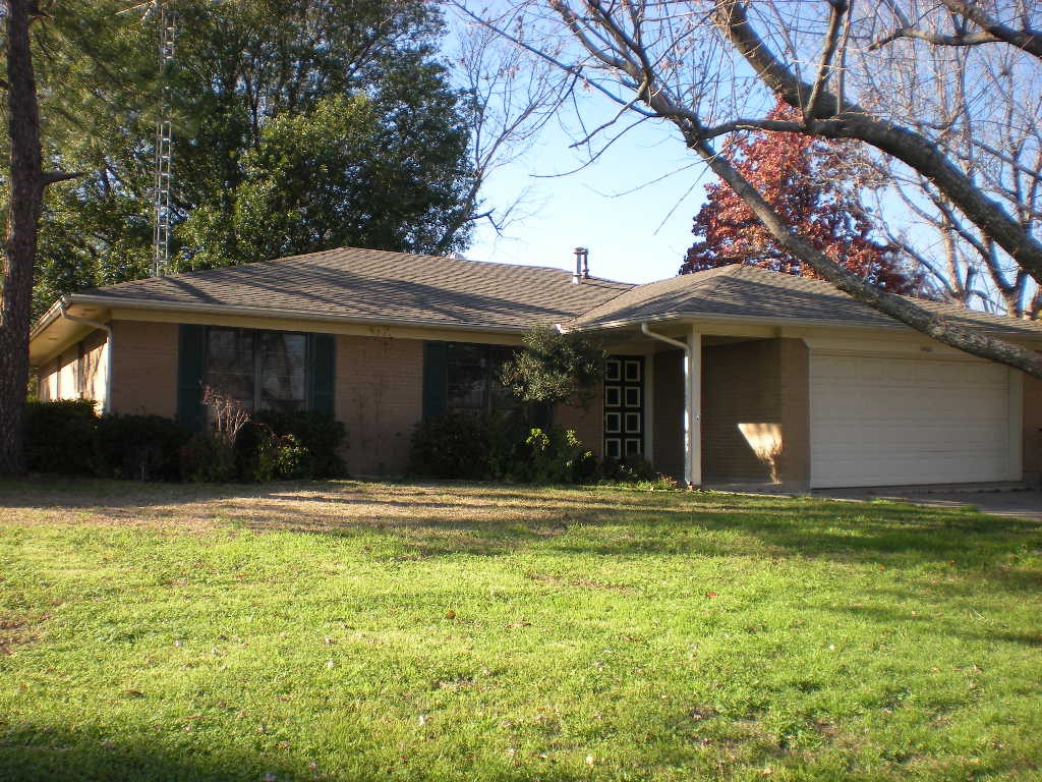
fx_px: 1144
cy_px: 391
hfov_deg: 49.0
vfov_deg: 37.7
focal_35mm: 38
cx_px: 521
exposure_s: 1/210
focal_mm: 6.3
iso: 89
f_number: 4.6
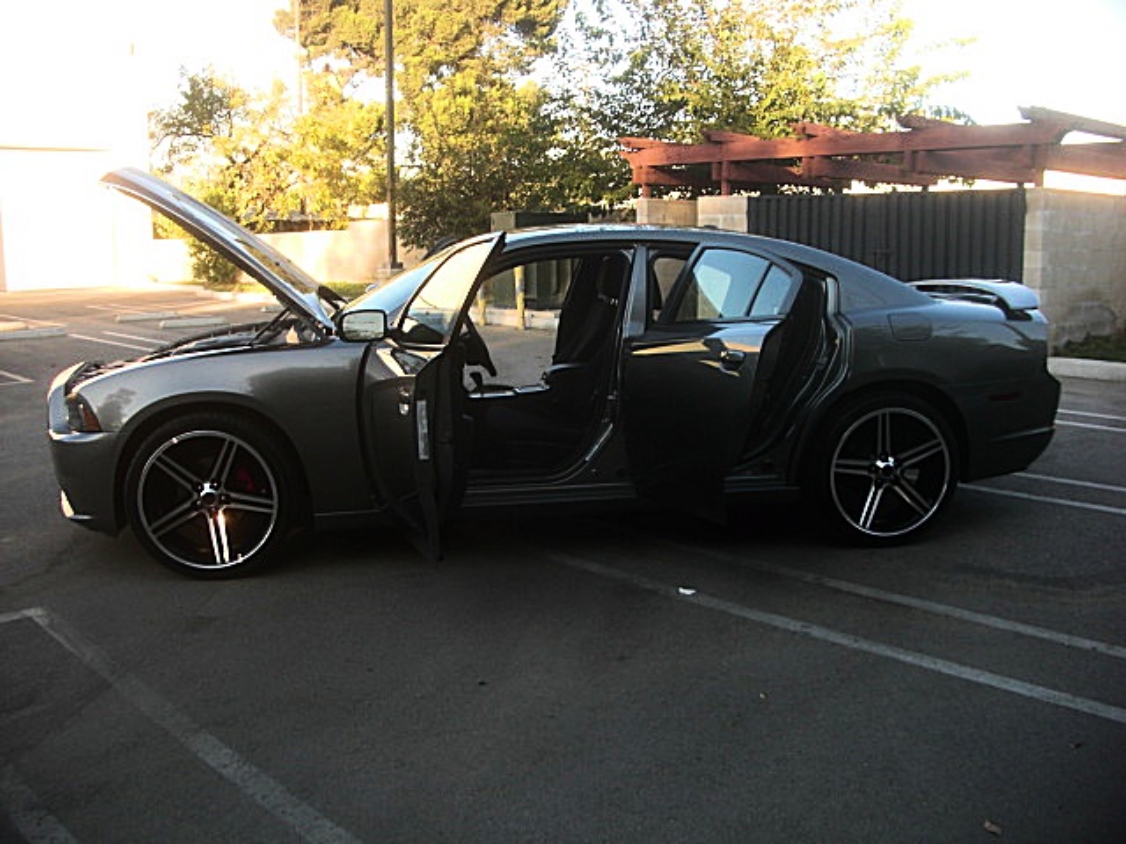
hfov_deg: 51.4
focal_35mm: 36
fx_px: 1171
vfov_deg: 39.7
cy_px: 422
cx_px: 563
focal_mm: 6.3
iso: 50
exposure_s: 1/125
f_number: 2.8
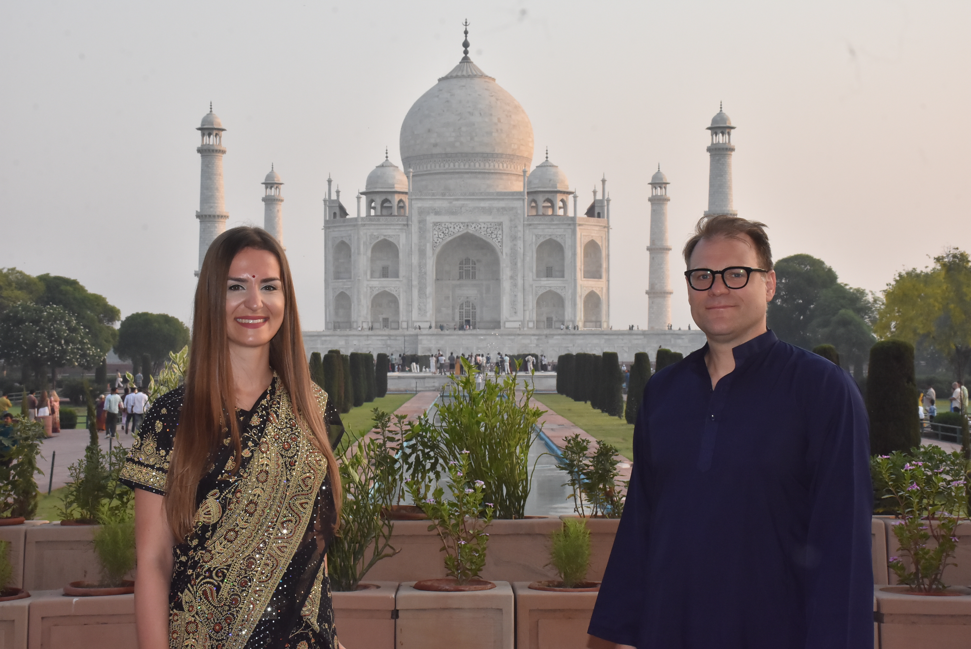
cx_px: 486
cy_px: 324
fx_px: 1620
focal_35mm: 60
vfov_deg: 22.7
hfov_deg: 33.4
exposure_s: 1/250
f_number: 16
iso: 1250
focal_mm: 40
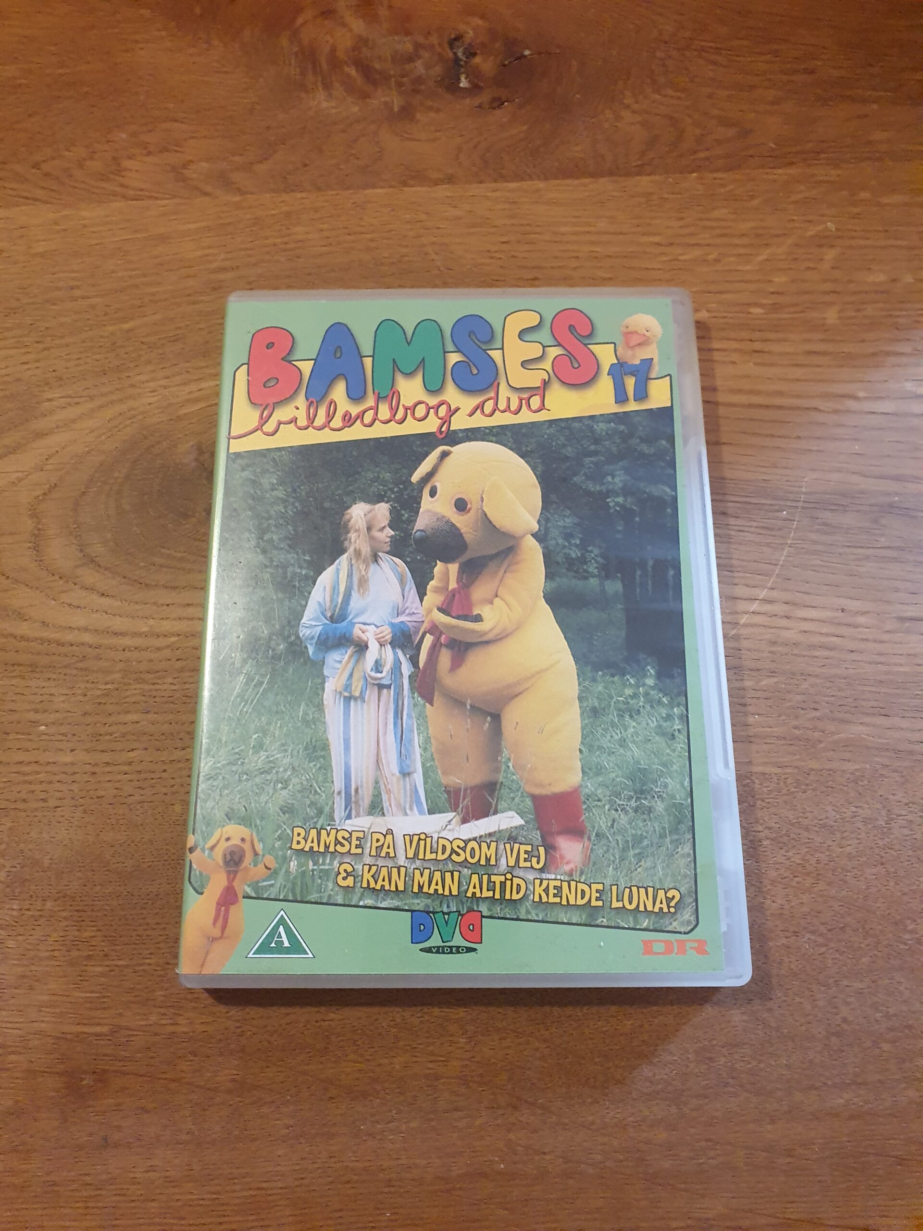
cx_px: 462
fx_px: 924
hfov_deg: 53.1
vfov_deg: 67.3
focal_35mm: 26
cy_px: 616
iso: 640
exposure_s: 1/33
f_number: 2.4
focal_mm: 4.32
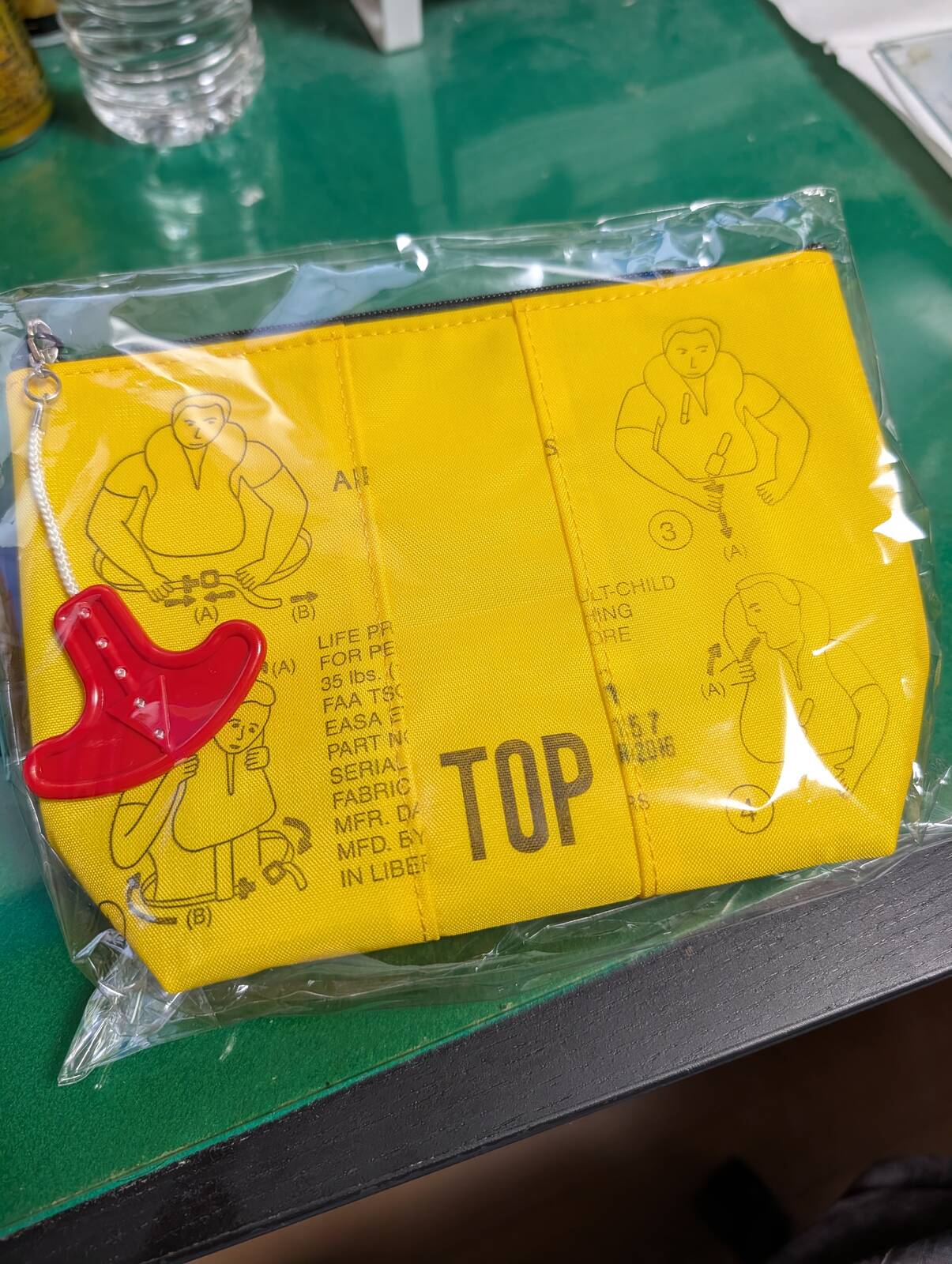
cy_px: 632
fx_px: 878
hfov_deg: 56.9
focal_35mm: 24
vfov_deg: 71.5
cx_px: 476
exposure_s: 1/74.8
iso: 391
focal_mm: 6.9
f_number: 1.68
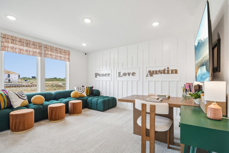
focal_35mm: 15
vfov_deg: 77.3
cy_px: 76
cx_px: 114
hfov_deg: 100.4
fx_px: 95
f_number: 8
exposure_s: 1/60
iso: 400
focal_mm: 10
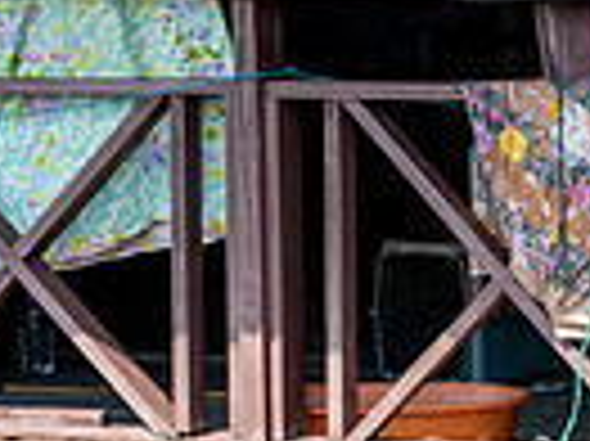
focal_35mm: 169
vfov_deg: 8.8
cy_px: 303
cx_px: 1110
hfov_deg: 10.9
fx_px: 2878
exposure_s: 1/500
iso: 200
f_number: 5.6
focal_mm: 39
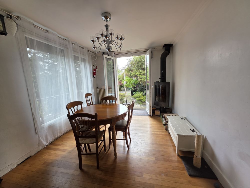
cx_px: 125
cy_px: 94
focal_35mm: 13
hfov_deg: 106.2
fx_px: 94
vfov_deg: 89.9
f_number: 1.9
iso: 25
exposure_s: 1/100
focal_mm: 2.2
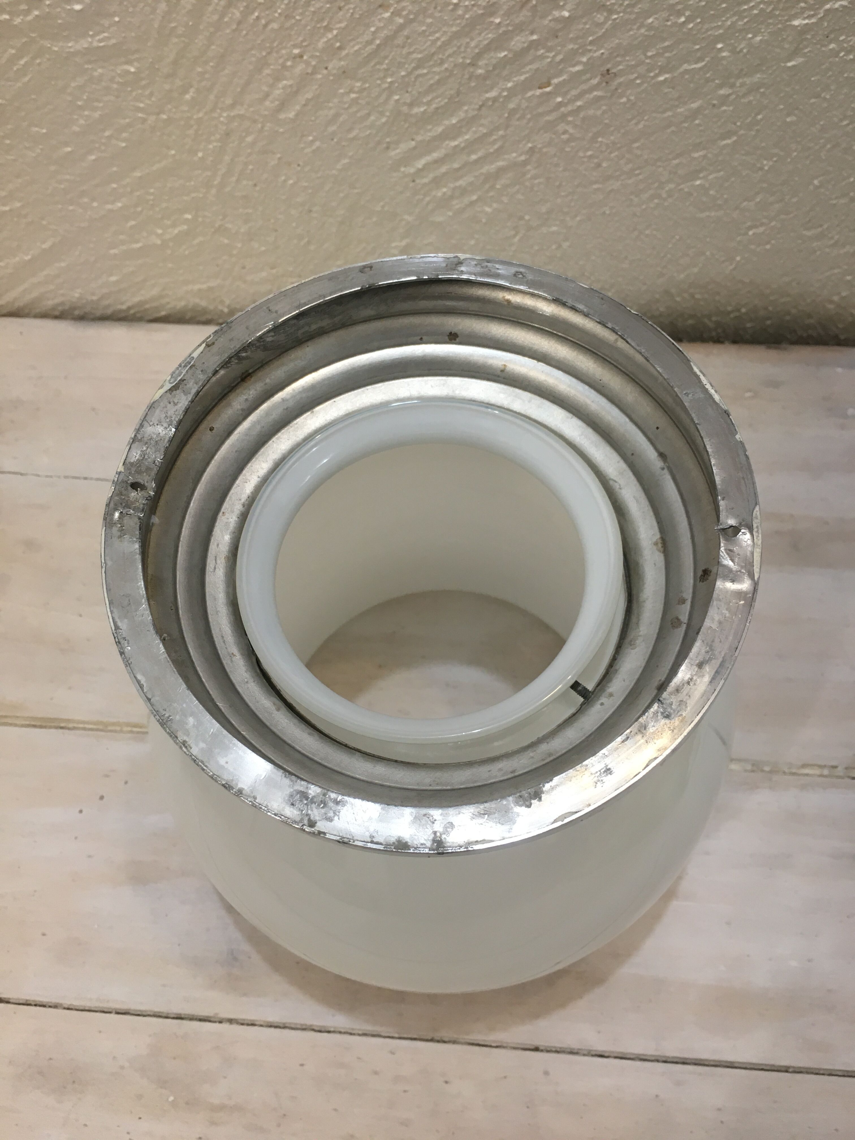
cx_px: 428
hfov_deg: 48.2
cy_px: 570
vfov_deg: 61.7
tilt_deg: -63.3
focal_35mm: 29
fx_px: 955
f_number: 2.2
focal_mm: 4.15
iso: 100
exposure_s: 1/33
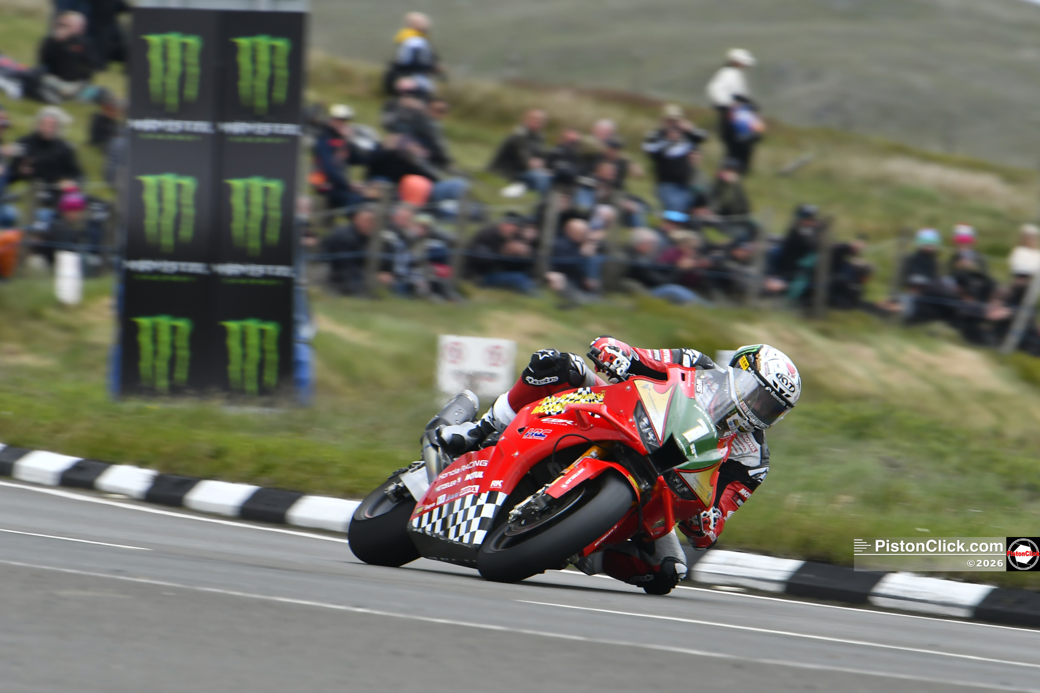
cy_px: 346
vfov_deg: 3.3
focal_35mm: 420
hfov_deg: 4.9
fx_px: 12131
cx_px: 520
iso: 160
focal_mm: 280
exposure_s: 1/250
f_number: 5.6
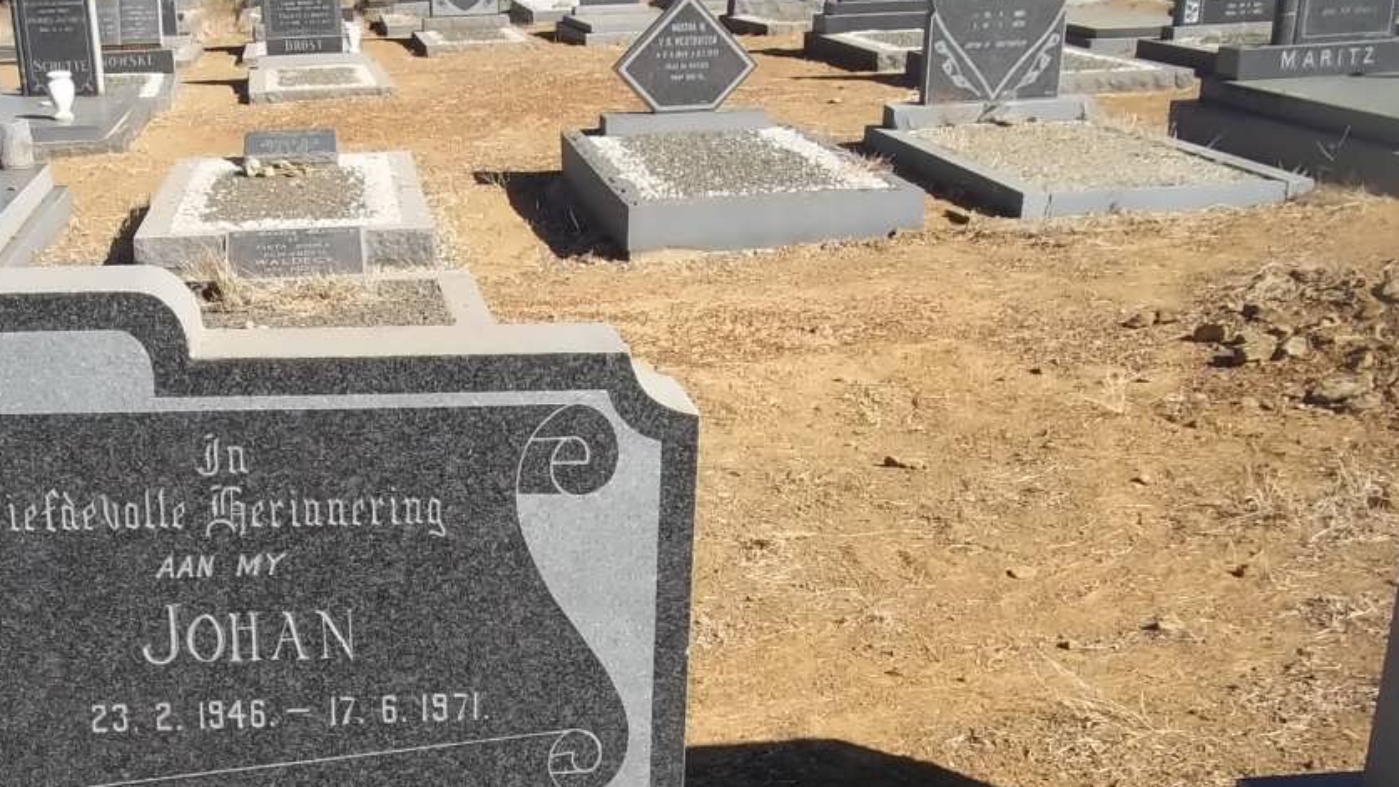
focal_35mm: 50
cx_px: 430
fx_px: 1855
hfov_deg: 40.6
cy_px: 677
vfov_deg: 23.5
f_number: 5.5
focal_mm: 5.7
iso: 80
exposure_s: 1/400
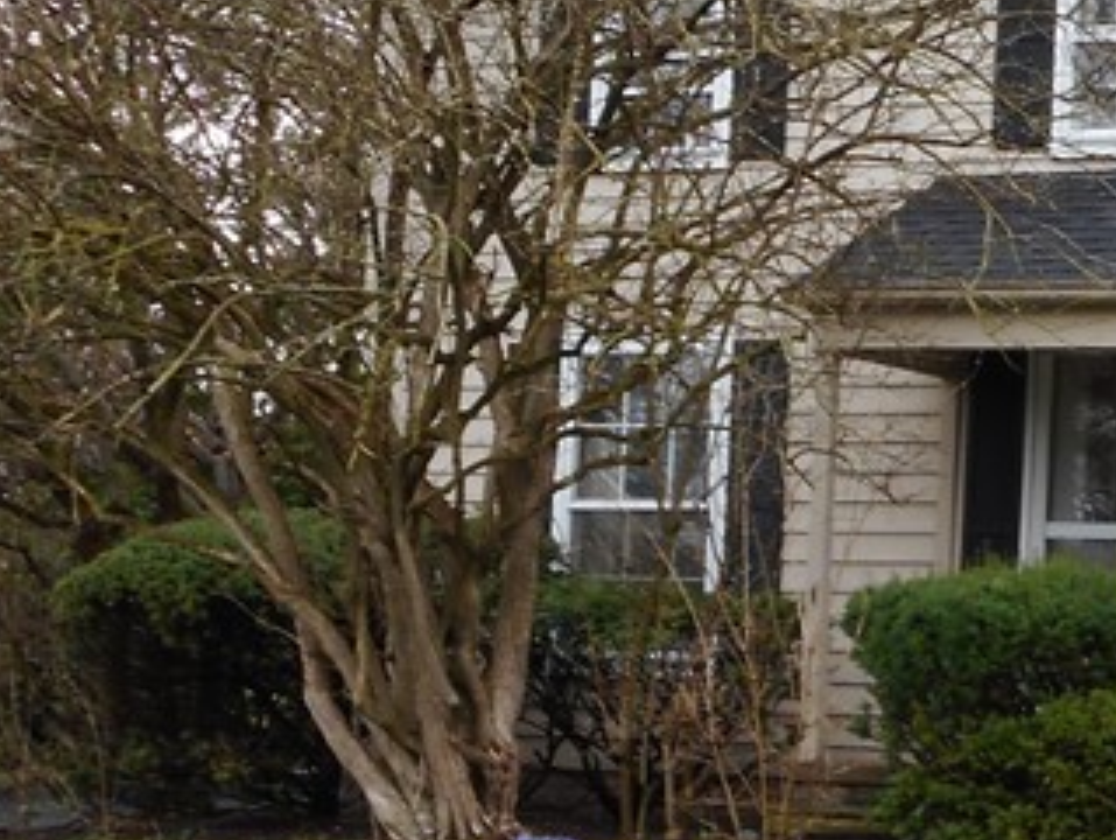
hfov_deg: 14.7
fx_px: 4034
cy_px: 490
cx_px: 1651
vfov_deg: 11.9
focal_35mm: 125
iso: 80
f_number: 4.5
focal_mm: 6.9
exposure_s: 1/30
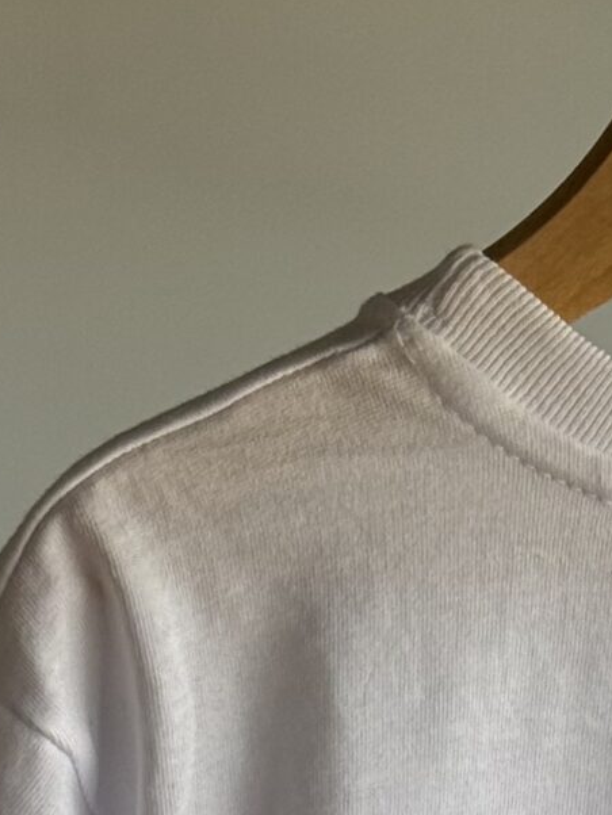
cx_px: 868
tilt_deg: -21.4
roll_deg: -0.1
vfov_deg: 9.2
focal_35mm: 204
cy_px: 1551
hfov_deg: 7.2
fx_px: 4805
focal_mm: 6.76
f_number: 1.78
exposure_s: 1/527
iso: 80
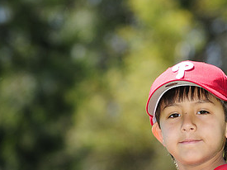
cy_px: 204
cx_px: 137
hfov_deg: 5.6
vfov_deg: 4.2
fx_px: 2307
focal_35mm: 352
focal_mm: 116
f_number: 4.5
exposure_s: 1/640
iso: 200
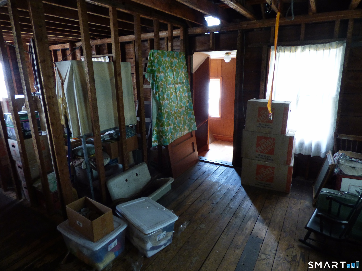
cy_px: 136
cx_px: 181
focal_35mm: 21
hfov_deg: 79.0
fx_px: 220
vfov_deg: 63.4
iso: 400
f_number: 2.8
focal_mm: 3.7
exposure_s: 1/10
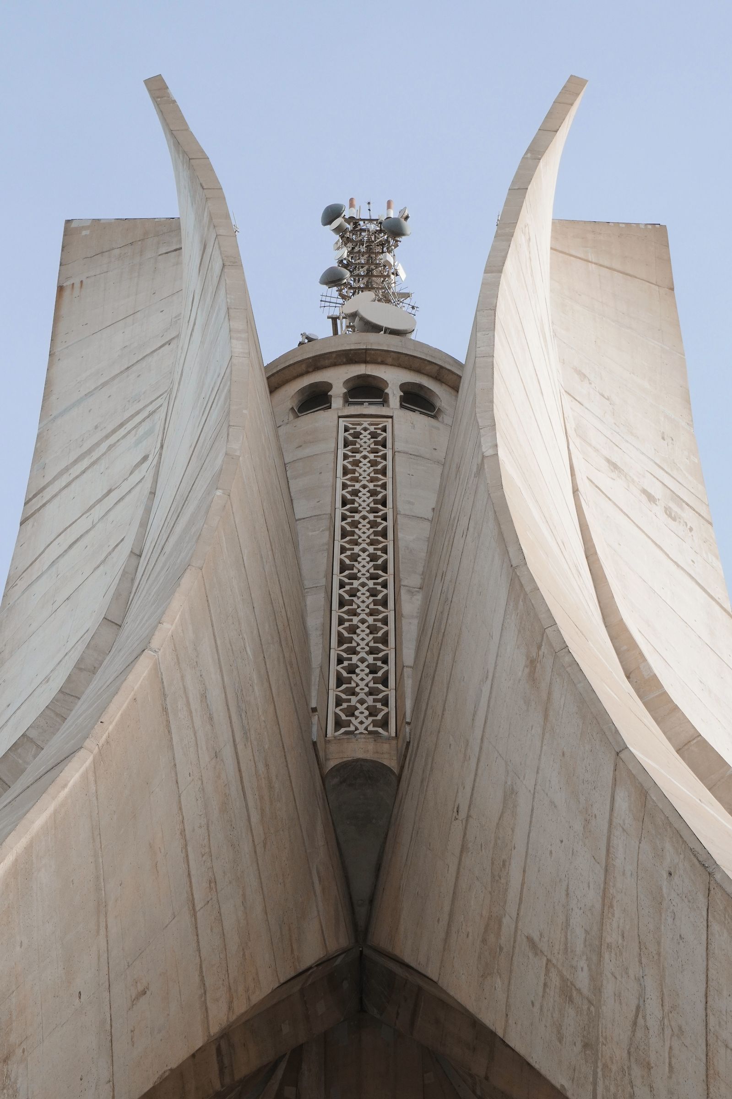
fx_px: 2288
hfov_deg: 18.2
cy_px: 550
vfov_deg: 27.0
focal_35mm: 75
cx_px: 366
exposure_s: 1/400
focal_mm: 50
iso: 800
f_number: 14
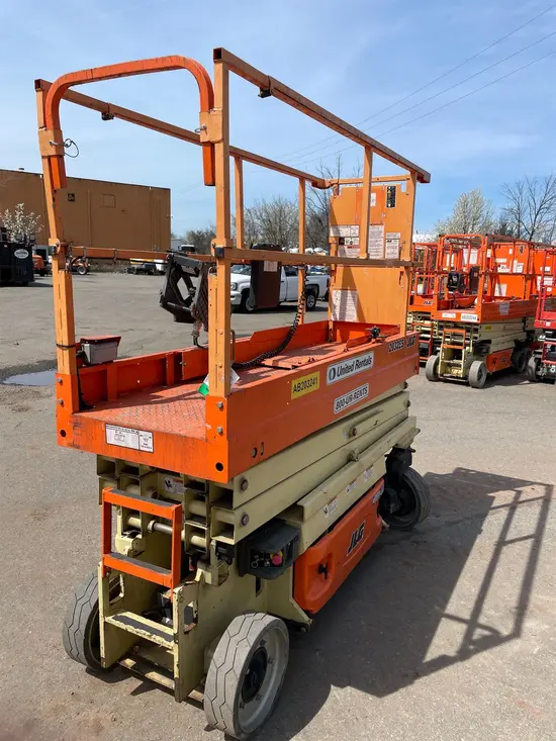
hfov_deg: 53.1
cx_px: 278
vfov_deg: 67.3
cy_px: 370
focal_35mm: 26
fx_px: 557
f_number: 1.6
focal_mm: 4.2
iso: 32
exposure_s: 1/3205
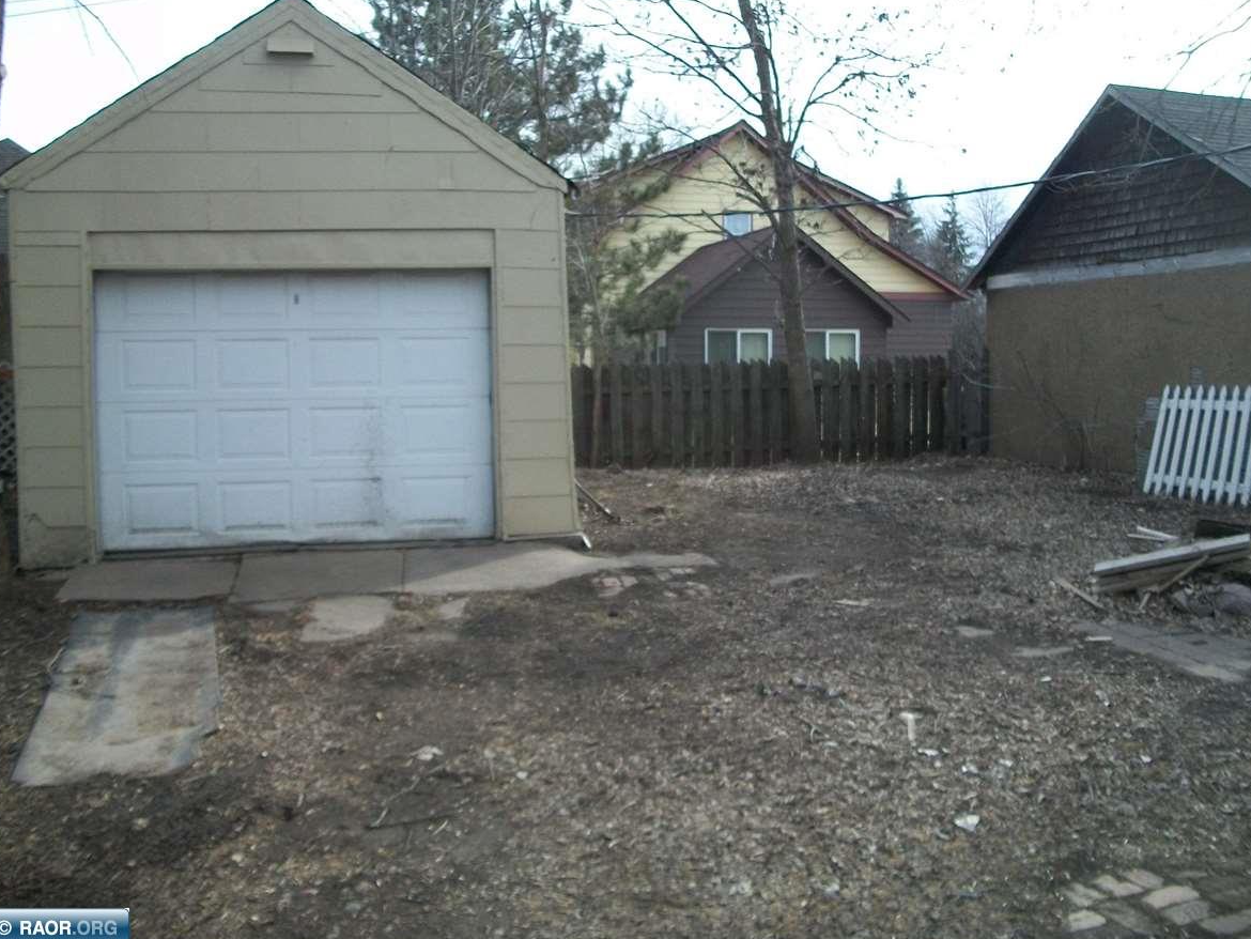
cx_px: 668
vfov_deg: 40.7
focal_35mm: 35
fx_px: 1265
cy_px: 434
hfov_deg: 52.6
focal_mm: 5.7
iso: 80
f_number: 2.9
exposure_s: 1/400
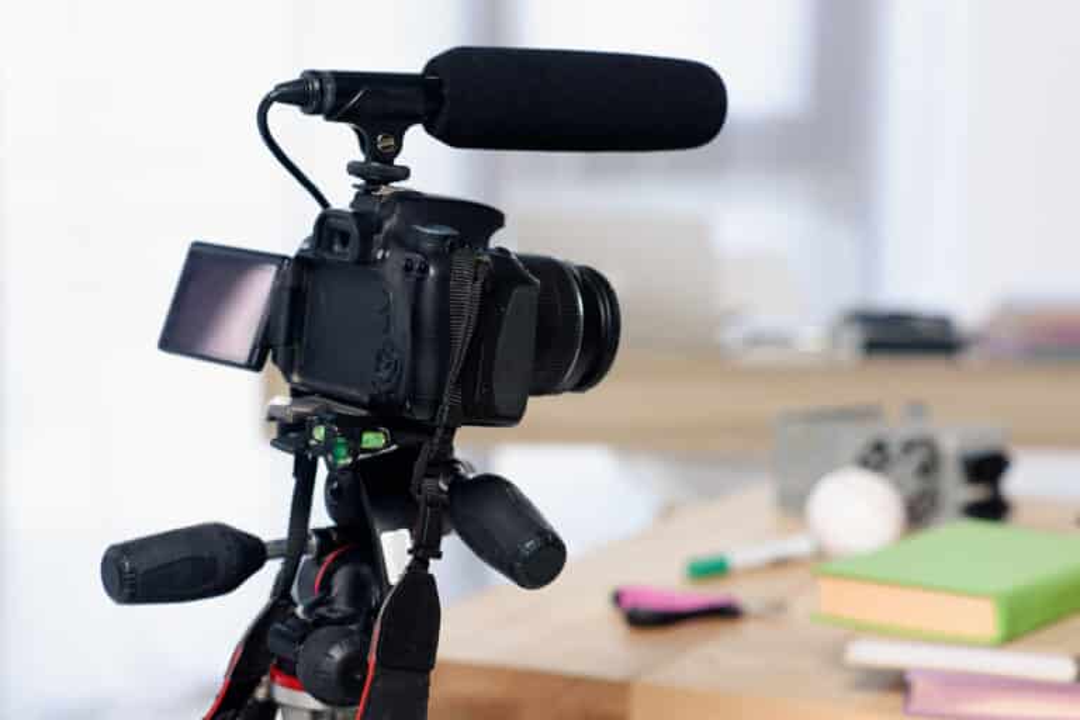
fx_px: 2550
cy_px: 360
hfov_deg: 23.9
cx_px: 540
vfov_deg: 16.1
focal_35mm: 85
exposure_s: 1/160
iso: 125
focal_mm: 85
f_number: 4.5
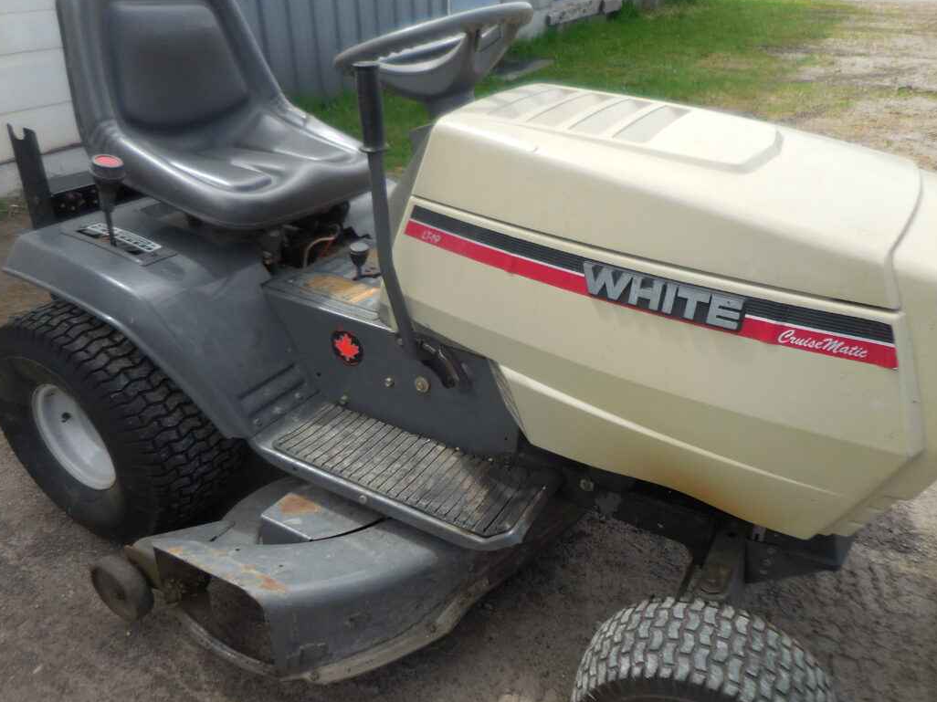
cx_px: 480
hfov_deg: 67.3
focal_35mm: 26
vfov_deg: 53.0
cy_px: 360
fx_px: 704
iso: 125
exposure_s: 1/640
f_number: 3.3
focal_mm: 4.5
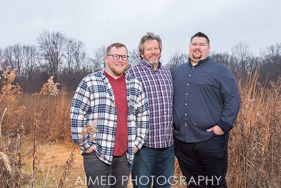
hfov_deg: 37.5
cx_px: 138
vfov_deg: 25.5
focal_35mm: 53
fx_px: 414
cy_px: 84
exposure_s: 1/200
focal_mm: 45
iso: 2000
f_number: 5.6
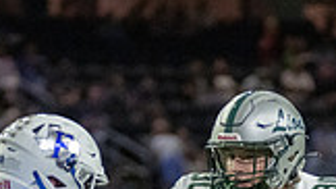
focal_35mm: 652
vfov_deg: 1.9
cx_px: 134
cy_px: 357
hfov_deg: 3.3
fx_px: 5807
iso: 4000
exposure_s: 1/1250
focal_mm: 130
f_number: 2.8
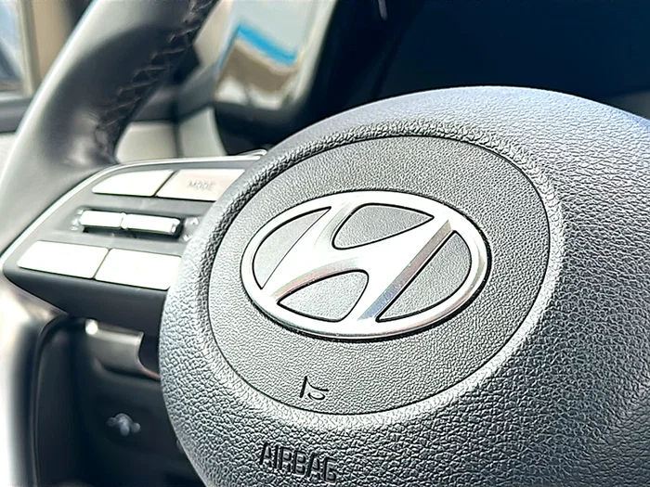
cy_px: 244
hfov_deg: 38.2
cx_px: 325
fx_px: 939
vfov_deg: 29.1
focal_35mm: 50
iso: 80
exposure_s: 1/283
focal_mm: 6.86
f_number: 1.78
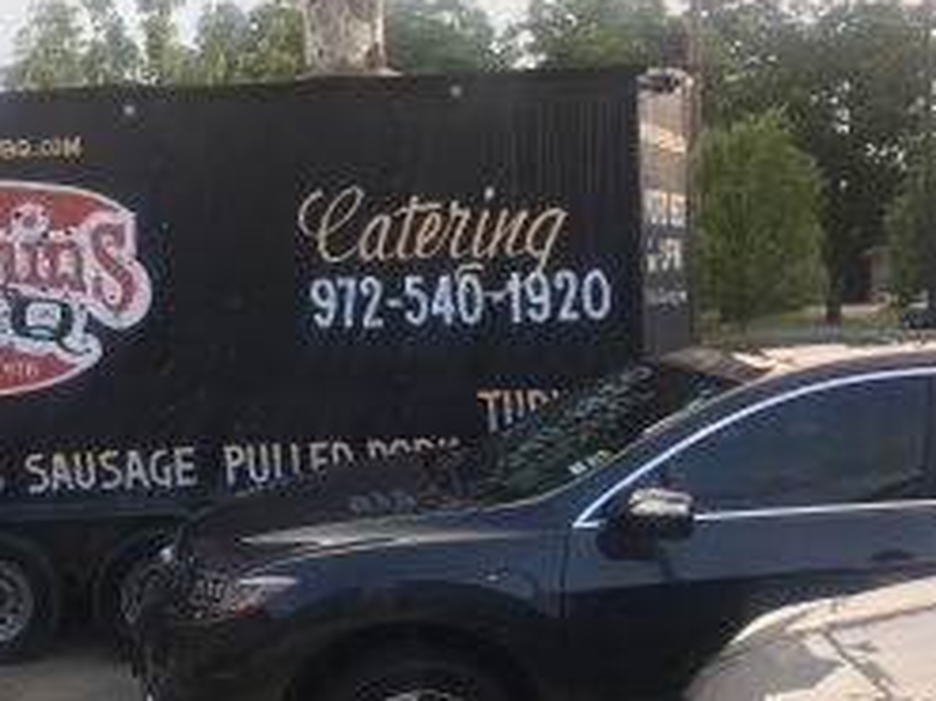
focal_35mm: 43
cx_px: 261
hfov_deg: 42.8
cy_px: 349
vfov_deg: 33.6
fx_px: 1162
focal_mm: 4.15
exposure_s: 1/120
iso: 25
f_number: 2.2
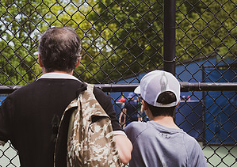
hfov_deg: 21.2
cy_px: 116
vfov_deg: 15.6
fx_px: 610
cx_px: 1
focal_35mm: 91
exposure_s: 1/2000
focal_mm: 38
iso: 500
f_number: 4
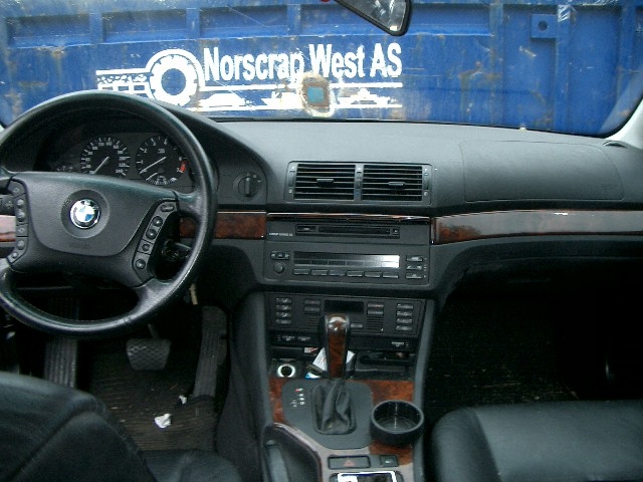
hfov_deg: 52.6
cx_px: 322
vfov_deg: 40.7
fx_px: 650
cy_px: 241
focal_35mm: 35
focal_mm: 5.8
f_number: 2.6
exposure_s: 1/40
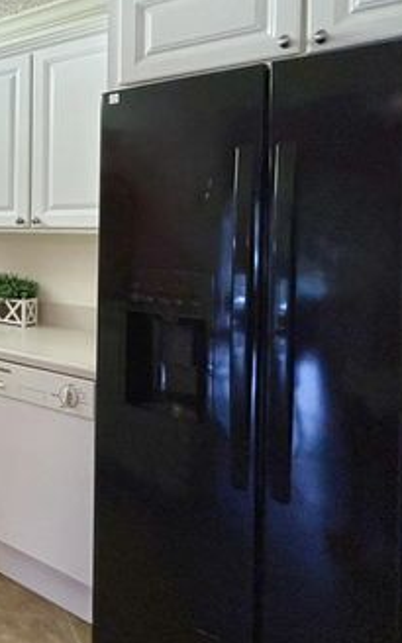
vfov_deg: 63.6
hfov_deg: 31.7
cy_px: 235
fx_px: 508
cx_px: -135
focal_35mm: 29
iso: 320
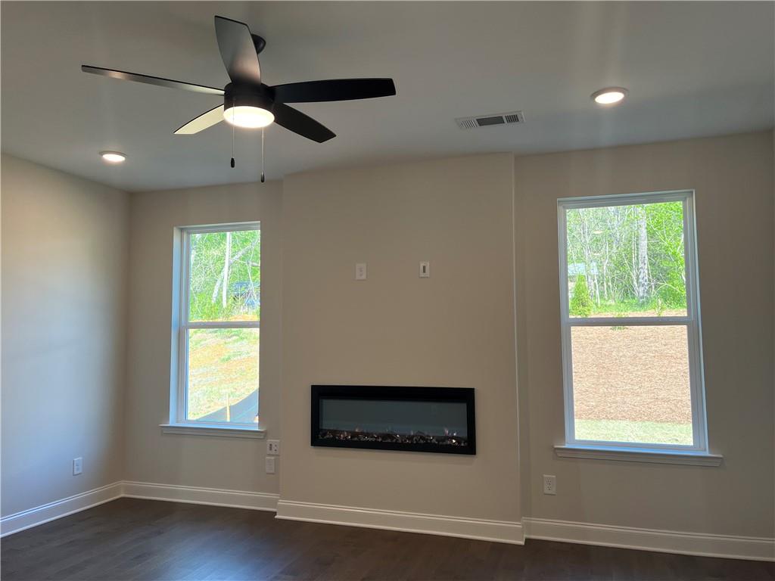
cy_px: 290
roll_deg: +0.2
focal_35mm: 26
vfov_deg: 53.1
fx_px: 582
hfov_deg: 67.3
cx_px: 388
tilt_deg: +4.3
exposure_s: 1/163
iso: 64
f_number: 1.6
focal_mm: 5.1
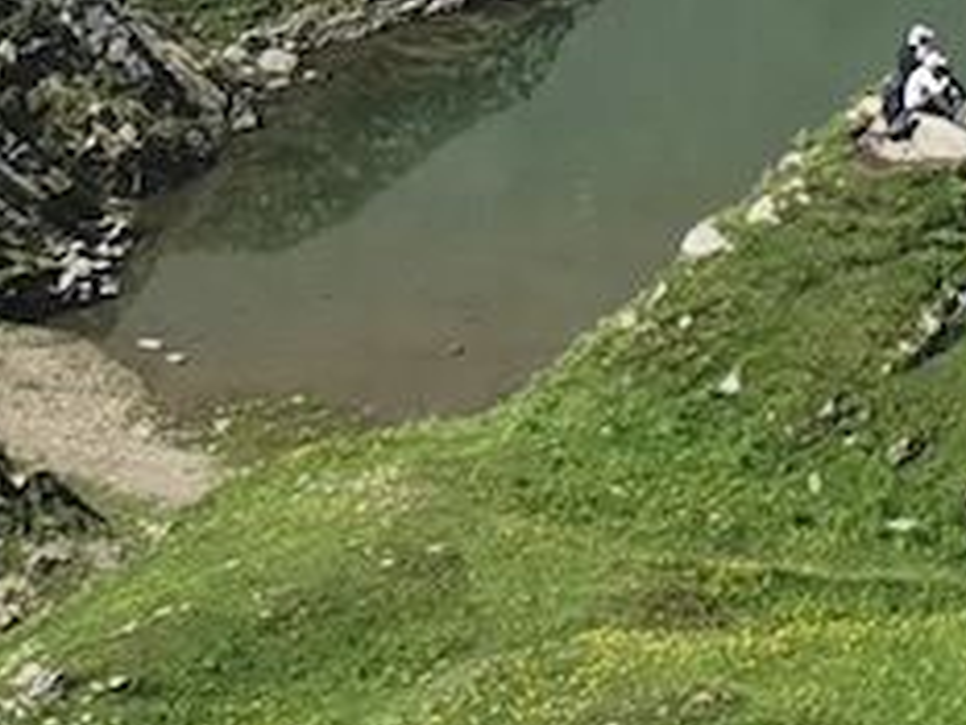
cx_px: 1559
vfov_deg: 6.7
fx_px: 6143
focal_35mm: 220
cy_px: -269
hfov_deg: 8.7
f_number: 1.6
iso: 50
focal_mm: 5.56
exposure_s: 1/3390
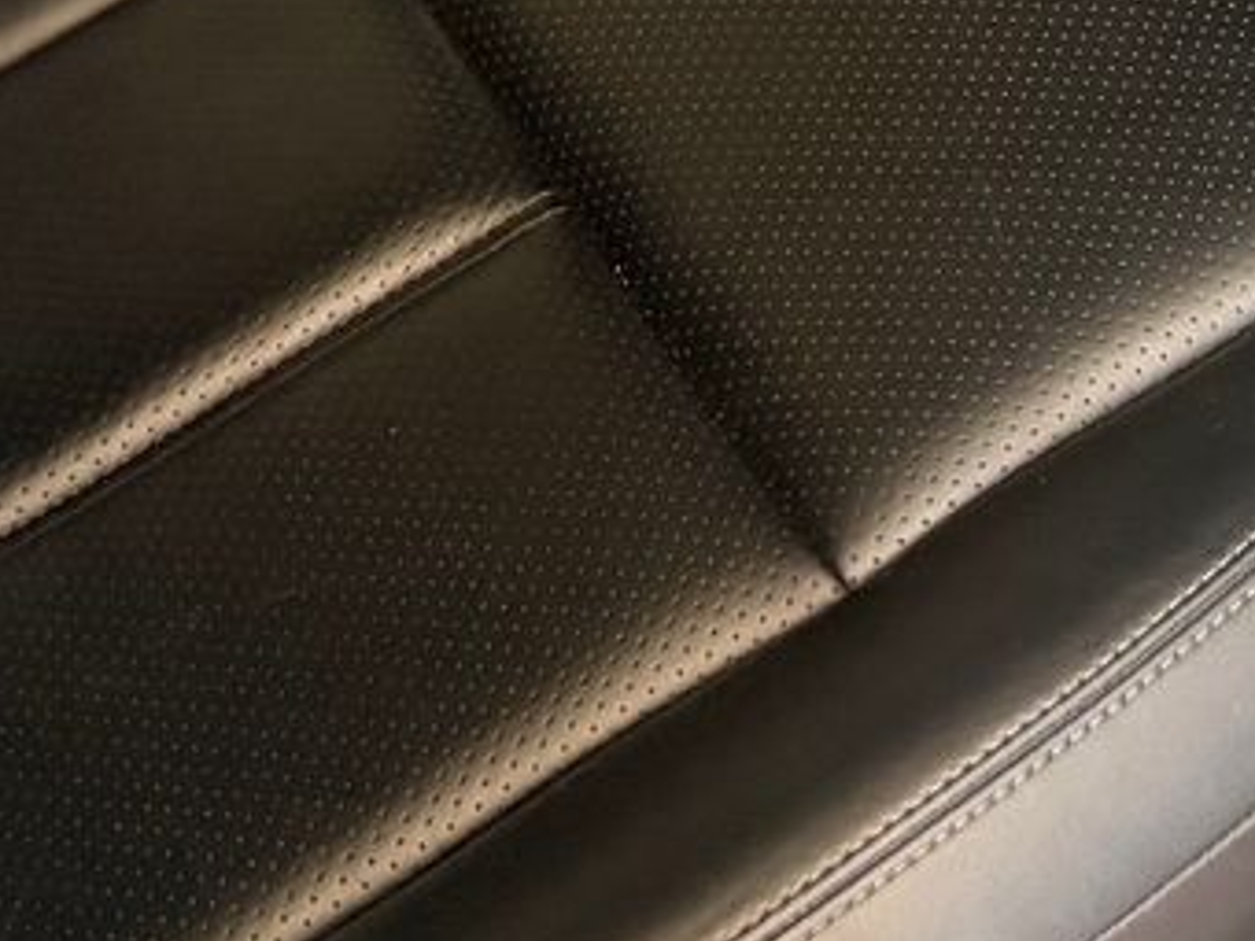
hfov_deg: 16.7
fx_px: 4097
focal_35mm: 113
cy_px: -723
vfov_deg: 12.1
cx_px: 1465
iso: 500
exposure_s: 1/60
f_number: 1.78
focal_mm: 6.76
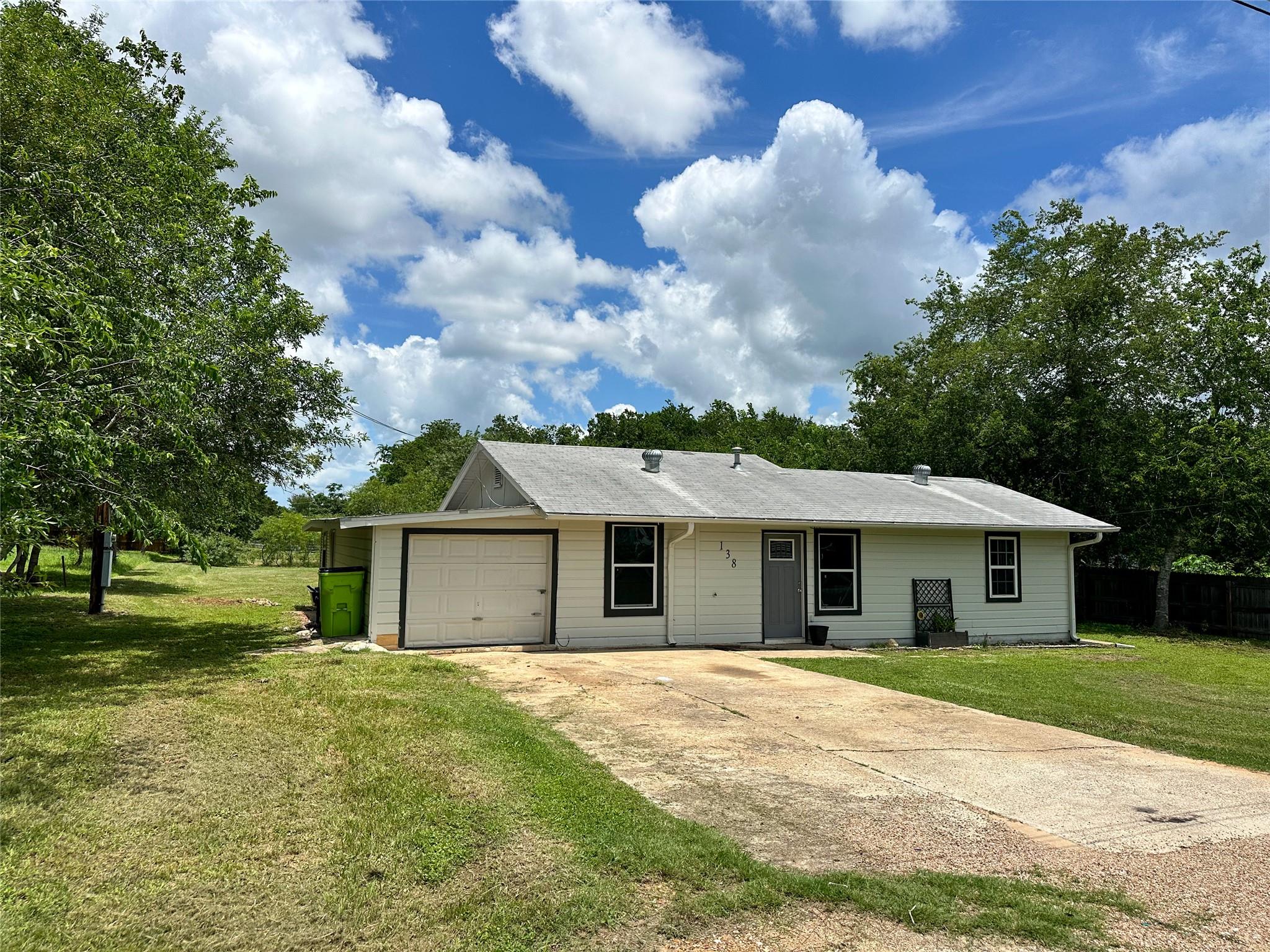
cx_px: 635
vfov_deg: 56.8
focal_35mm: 24
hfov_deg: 71.6
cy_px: 476
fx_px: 881
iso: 80
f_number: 1.8
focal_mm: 6.86
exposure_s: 1/8000
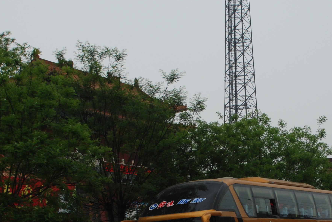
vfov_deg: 15.6
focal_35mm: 86
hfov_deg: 23.4
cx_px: 253
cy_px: 224
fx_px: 794
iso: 320
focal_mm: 26
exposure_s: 1/800
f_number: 7.1
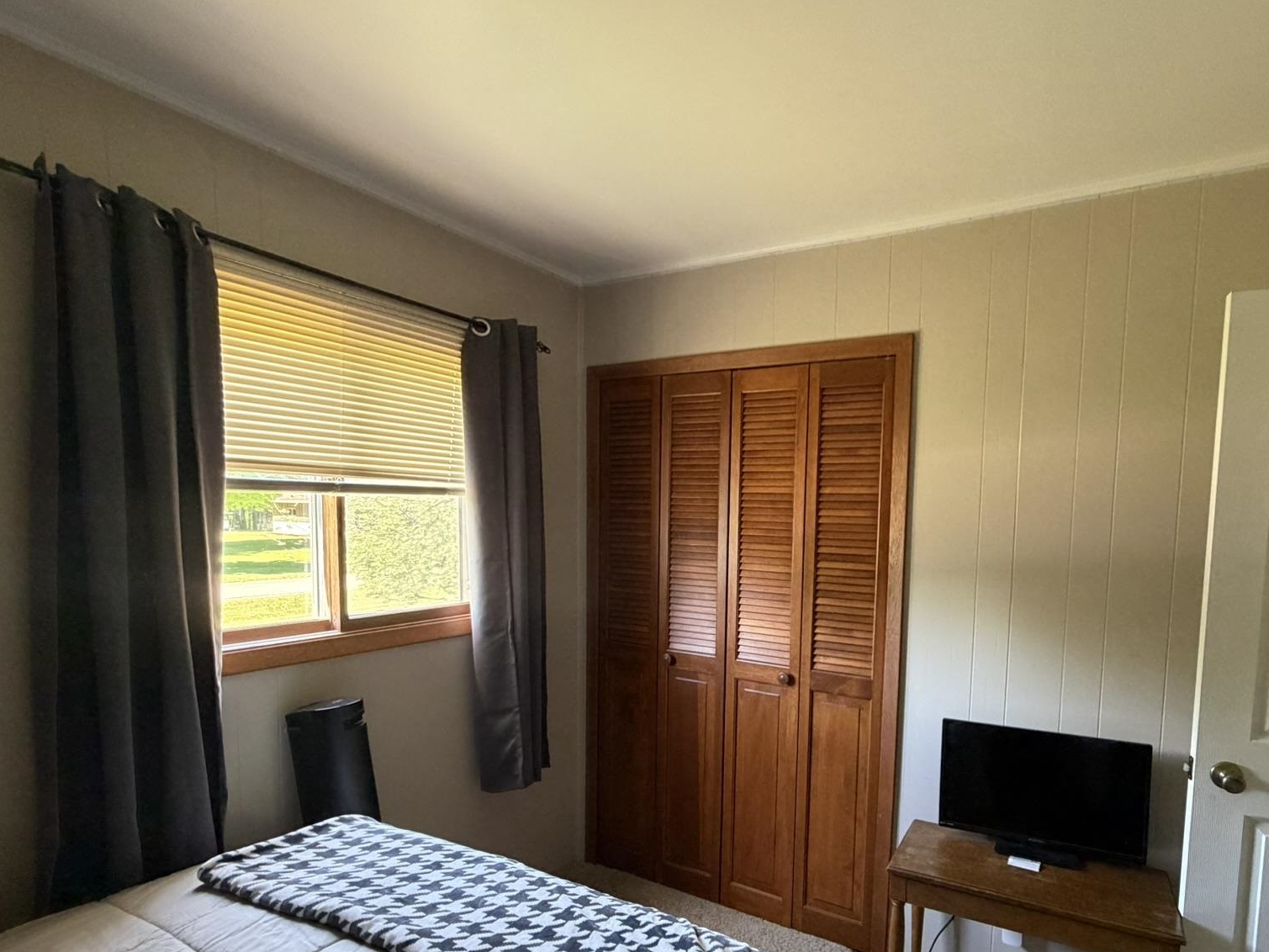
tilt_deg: -5.1
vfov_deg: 68.0
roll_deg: -0.8
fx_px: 697
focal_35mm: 19
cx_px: 744
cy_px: 570
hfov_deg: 83.9
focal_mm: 2.22
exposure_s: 1/60
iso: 400
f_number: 2.2
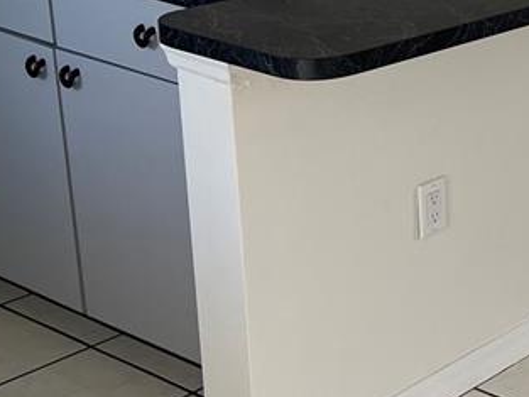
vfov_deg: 17.2
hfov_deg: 19.3
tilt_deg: -17.3
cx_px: 847
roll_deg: -4.5
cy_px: 51
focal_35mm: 85
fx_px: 1299
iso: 64
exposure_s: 1/121
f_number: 1.5
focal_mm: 5.7
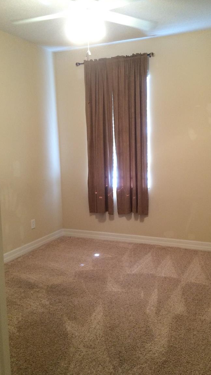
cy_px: 187
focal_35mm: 34
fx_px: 338
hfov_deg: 34.5
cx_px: 126
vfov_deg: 58.0
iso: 125
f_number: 2.2
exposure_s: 1/30
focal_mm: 4.12
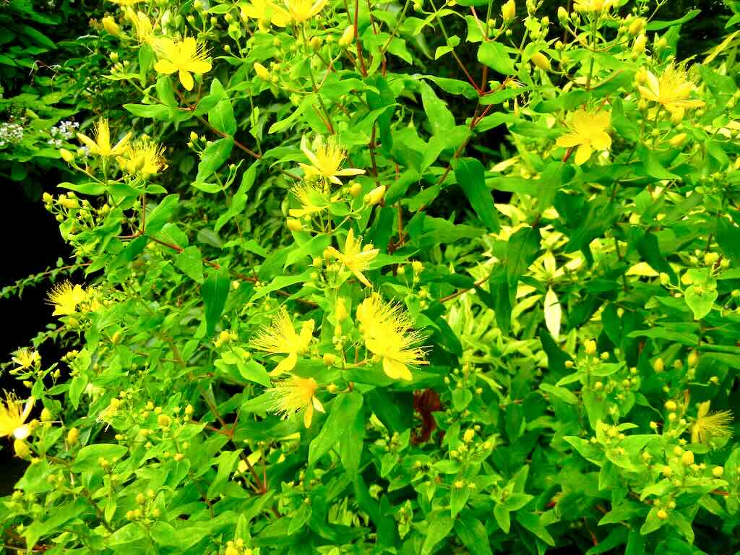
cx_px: 370
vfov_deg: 46.8
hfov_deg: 60.0
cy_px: 278
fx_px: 641
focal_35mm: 30
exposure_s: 1/490
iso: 160
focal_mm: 5.4
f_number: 3.5
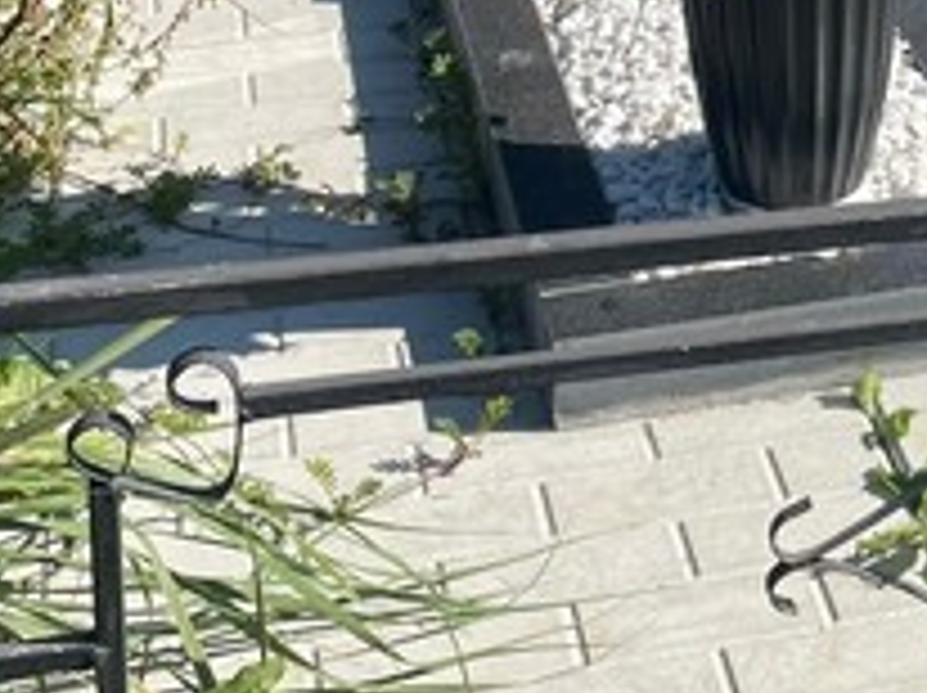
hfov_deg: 18.4
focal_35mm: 101
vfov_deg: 14.1
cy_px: -153
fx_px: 2702
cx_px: 1125
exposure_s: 1/2618
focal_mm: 4.2
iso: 32
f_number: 1.6
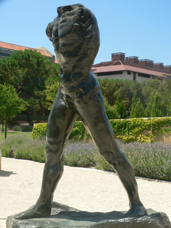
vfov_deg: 36.2
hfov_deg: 27.5
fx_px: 349
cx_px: 87
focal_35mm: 53
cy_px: 113
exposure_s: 1/125
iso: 80
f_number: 4
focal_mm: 8.7
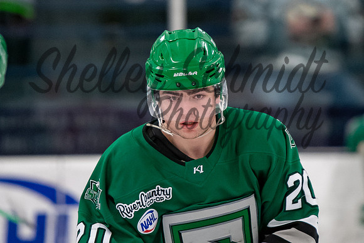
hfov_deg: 3.7
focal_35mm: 554
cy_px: 96
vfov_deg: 2.5
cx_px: 212
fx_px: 5602
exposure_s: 1/800
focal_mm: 200
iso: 1600
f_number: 2.8
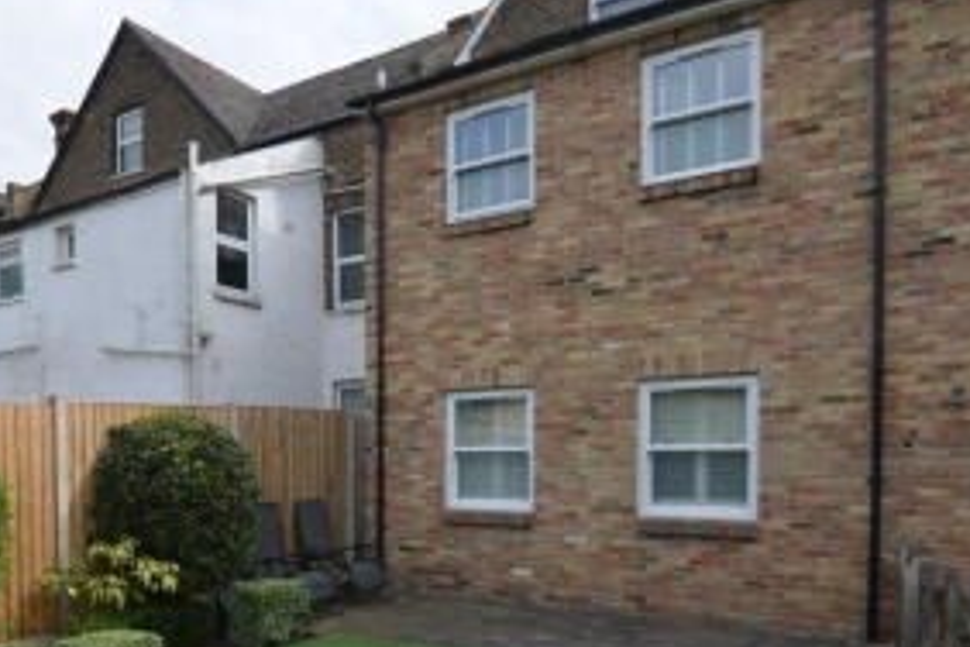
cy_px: 497
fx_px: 750
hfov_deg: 65.2
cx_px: 392
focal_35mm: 28
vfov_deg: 44.8
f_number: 8
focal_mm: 11
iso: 200
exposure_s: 1/250
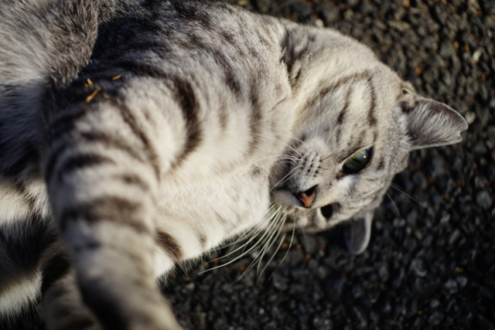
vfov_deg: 27.0
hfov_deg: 39.6
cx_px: 248
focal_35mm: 50
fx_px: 688
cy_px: 165
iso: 100
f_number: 2.8
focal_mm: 50
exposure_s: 1/800
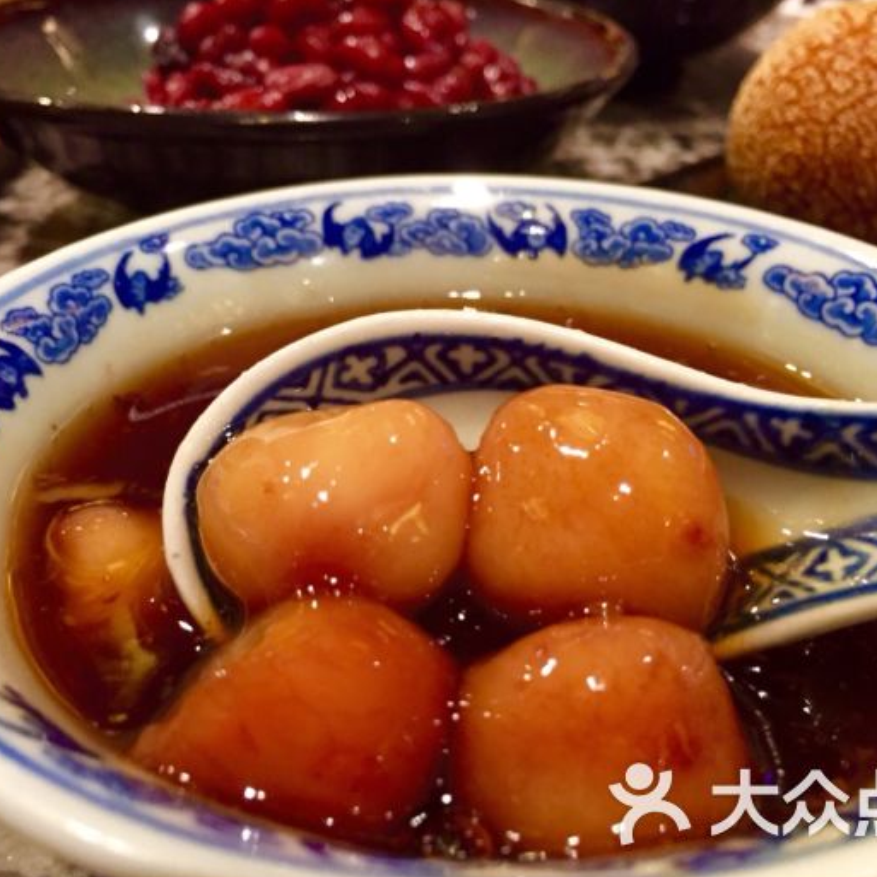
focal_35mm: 35
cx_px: 439
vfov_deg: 47.2
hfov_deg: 47.2
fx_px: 1003
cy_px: 444
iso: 250
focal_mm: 4.15
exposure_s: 1/20
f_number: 2.2
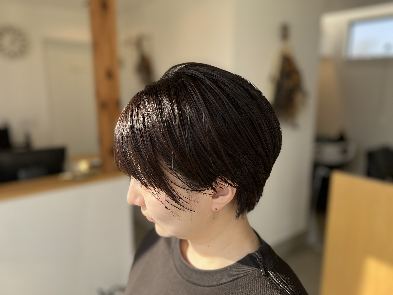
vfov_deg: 53.1
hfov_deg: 67.3
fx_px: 295
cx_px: 196
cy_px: 148
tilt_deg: -12.7
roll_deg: -1.6
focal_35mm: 26
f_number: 1.5
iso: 50
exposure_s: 1/687
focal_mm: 5.7
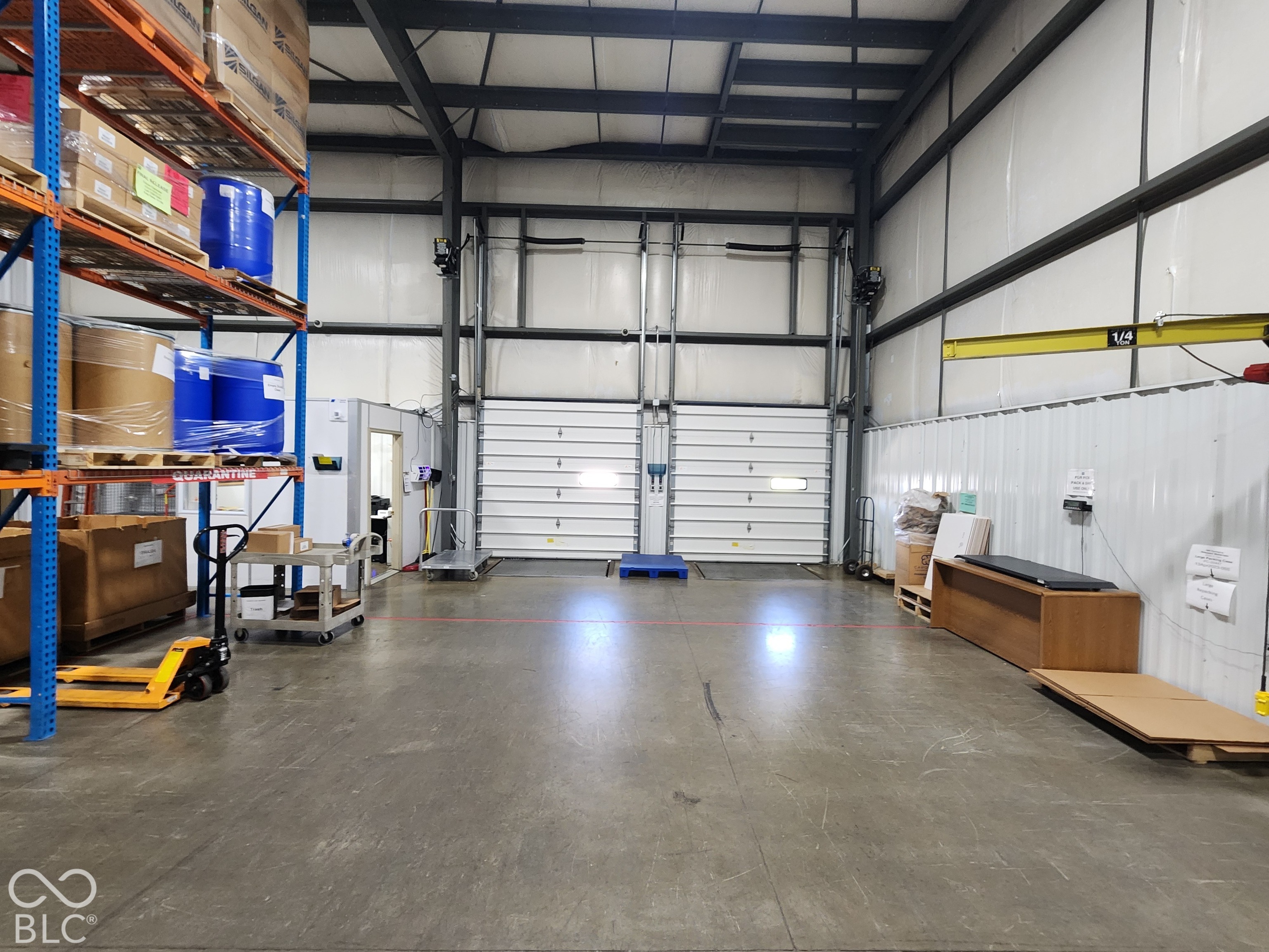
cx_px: 634
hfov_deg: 106.2
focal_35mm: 13
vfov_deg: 89.9
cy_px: 476
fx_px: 477
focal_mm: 2.2
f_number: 2.2
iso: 320
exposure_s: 1/40
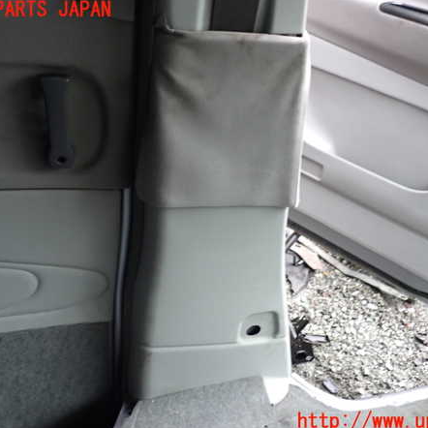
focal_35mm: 36
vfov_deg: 46.0
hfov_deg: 46.0
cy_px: 216
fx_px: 504
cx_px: 226
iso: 250
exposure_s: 1/30
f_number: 2.3
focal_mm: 5.4
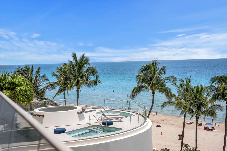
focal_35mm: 50
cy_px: 76
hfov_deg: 39.6
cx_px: 114
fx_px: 315
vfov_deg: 27.0
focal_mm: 50
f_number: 3.2
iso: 64
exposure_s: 1/800
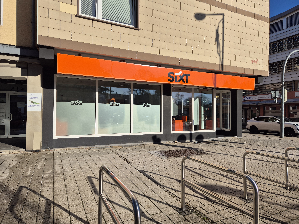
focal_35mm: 23
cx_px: 150
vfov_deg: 58.9
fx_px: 199
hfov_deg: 73.9
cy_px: 112
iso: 25
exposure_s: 1/2856
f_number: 1.8
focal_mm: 5.4
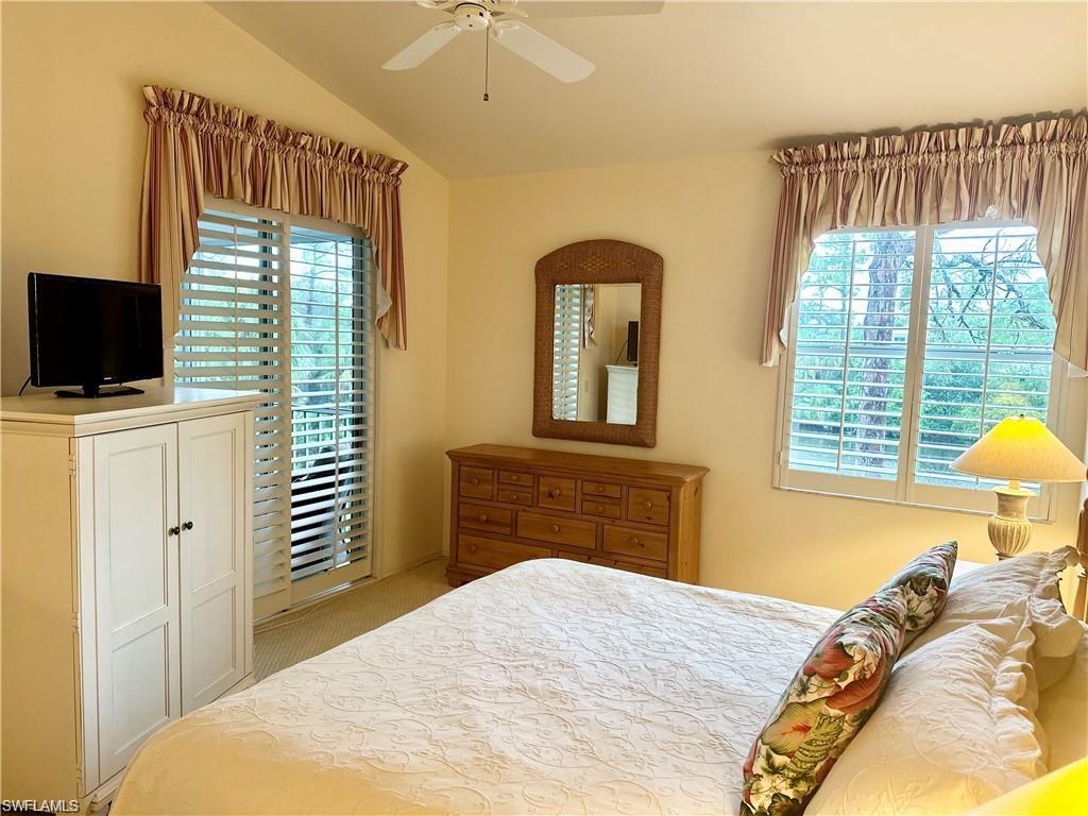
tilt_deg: -4.7
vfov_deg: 56.8
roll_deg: -2.0
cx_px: 544
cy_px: 408
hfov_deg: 71.6
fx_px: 754
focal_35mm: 24
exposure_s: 1/60
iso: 200
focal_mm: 6.86
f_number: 1.78
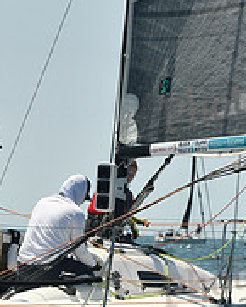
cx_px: 75
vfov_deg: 8.3
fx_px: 2128
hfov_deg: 6.6
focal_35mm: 234
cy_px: 201
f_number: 8
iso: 320
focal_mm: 78
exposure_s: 1/640
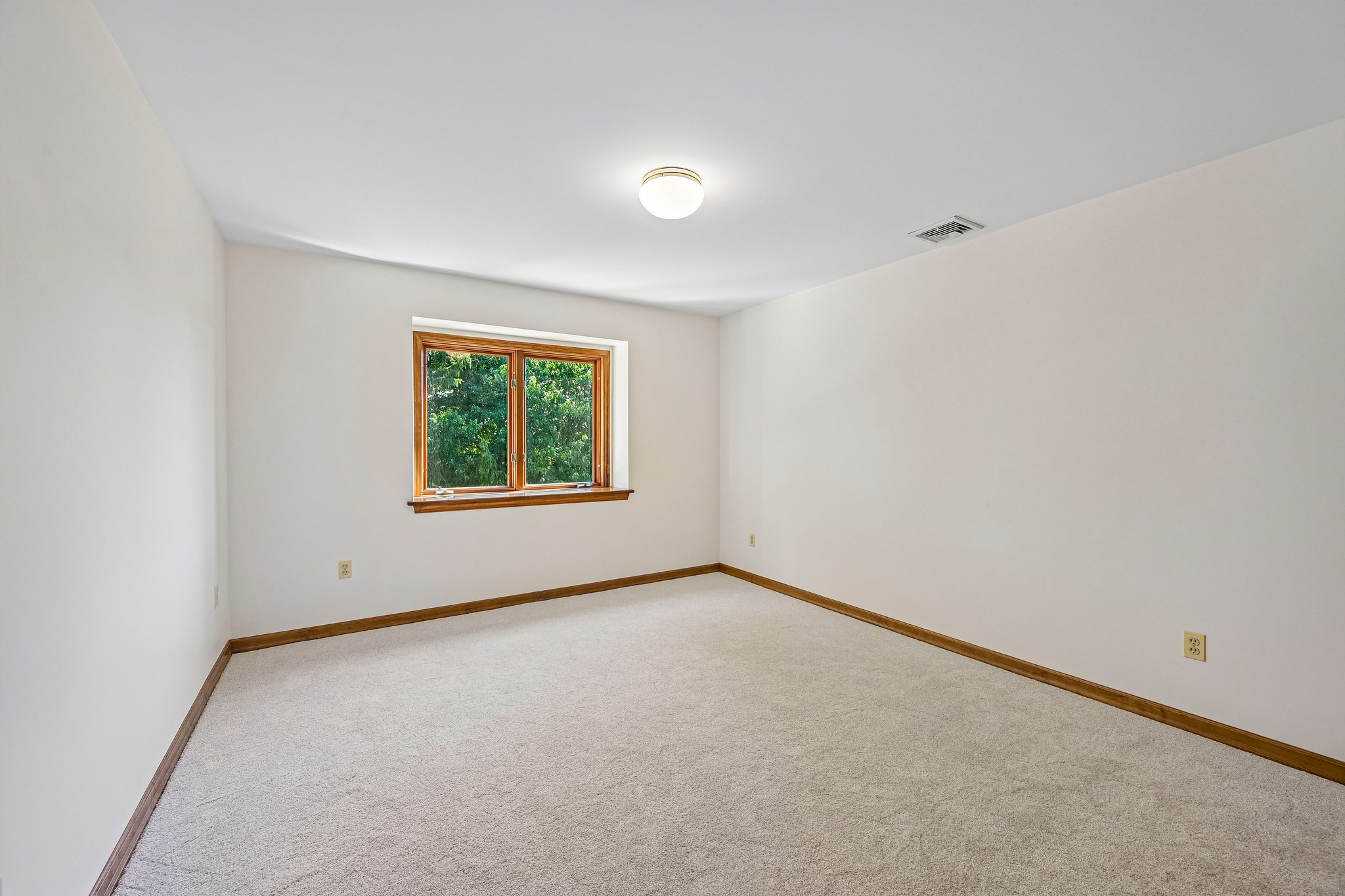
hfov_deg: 104.3
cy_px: 448
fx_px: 523
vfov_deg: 81.2
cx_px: 672
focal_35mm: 14
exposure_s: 1/15
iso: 320
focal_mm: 14
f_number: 8
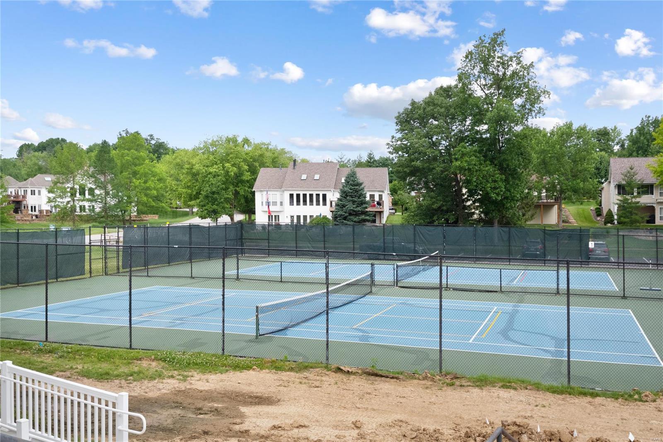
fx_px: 663
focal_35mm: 36
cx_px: 332
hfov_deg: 53.1
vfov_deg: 36.9
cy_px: 221
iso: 400
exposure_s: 1/640
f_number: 7.1
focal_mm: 18
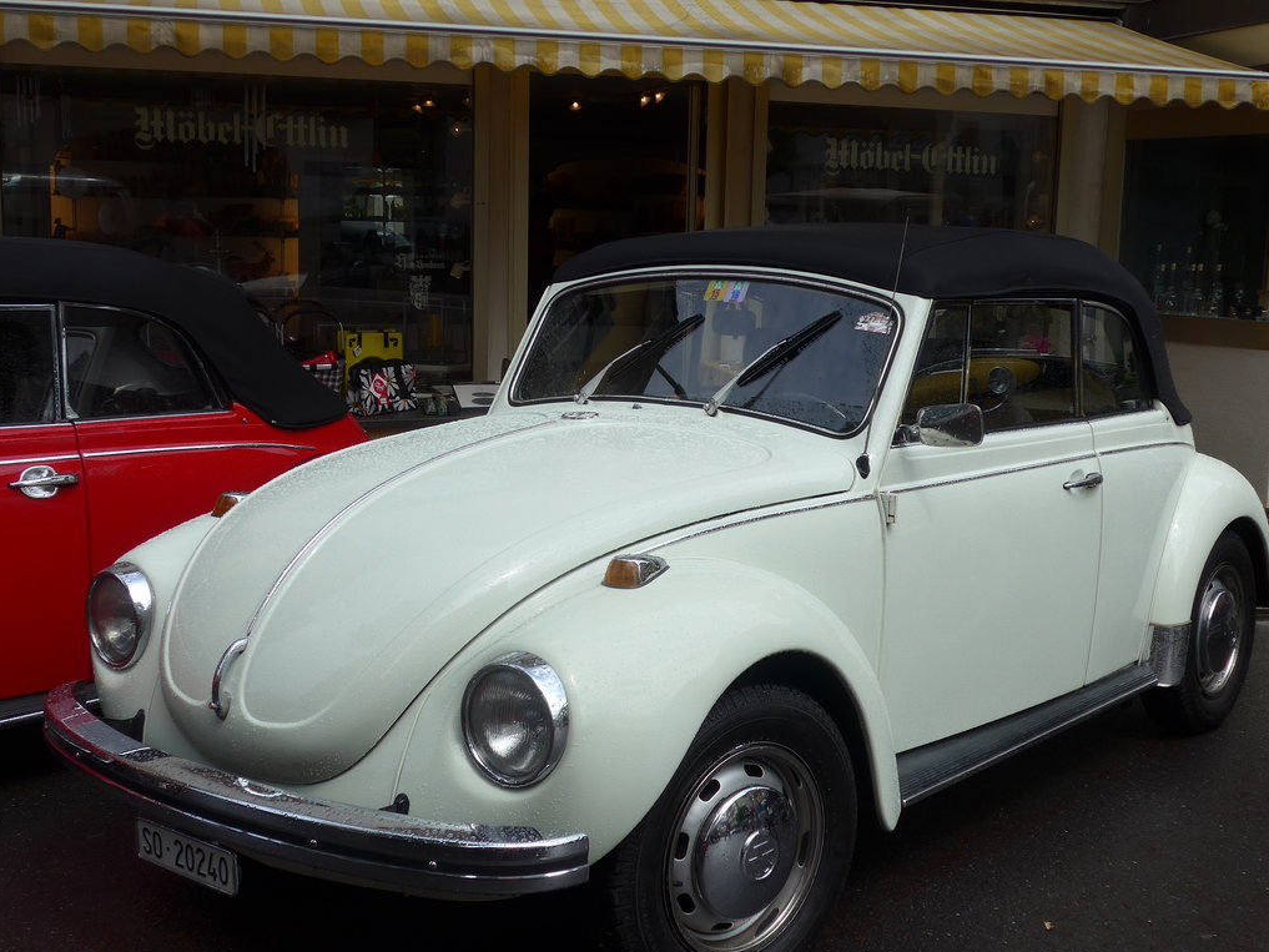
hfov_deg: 41.2
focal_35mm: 46
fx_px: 1687
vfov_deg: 31.5
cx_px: 661
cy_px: 542
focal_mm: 8
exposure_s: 1/2000
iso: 80
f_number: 2.8
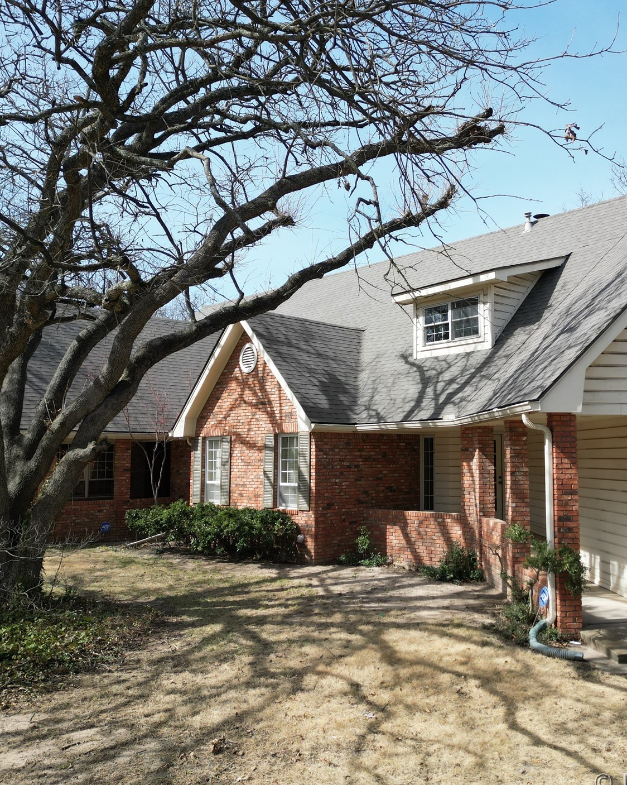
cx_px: 418
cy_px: 399
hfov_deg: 45.1
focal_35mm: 32
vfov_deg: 55.7
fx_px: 743
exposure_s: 1/1600
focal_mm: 6.72
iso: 130
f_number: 1.7
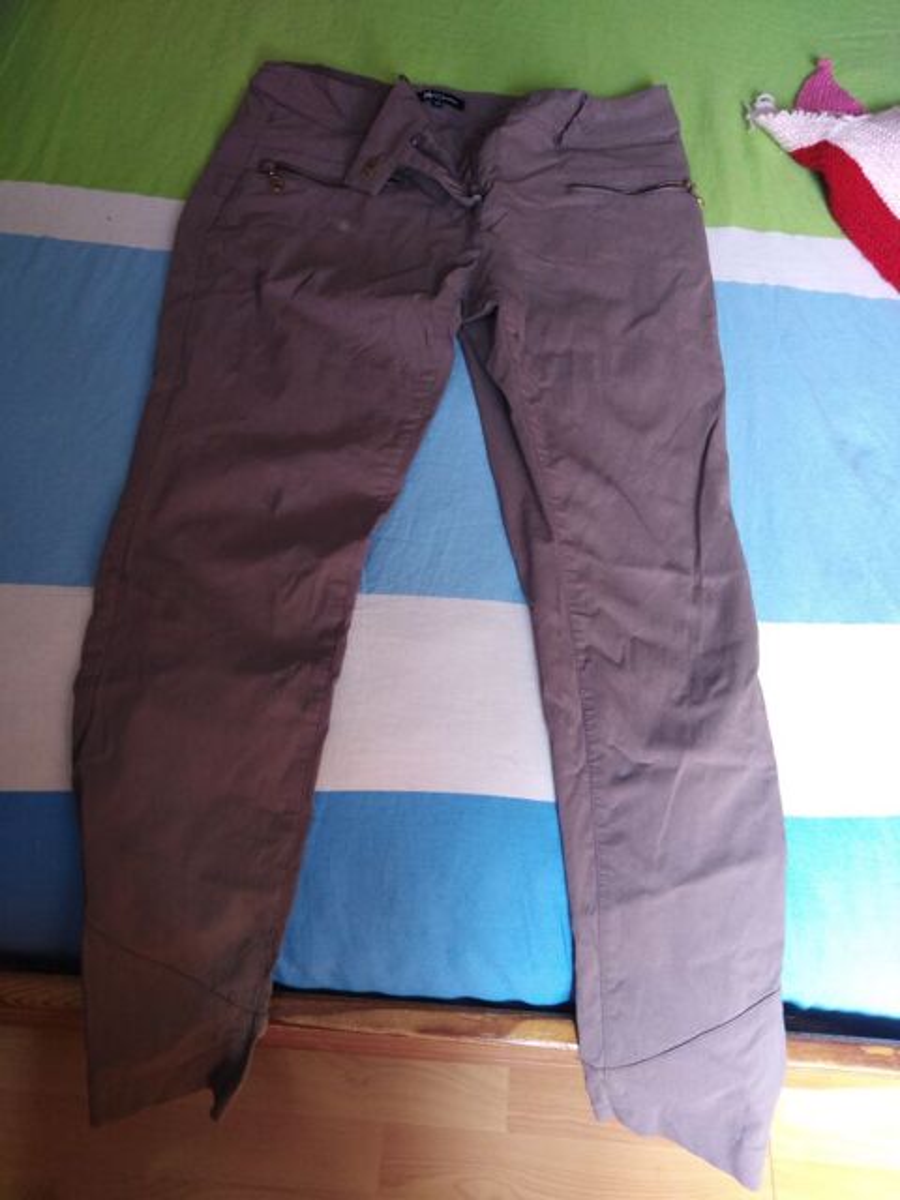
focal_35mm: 26
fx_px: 901
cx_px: 450
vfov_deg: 67.3
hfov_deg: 53.1
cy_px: 600
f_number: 2.2
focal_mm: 3.46
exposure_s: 1/33.3
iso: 273
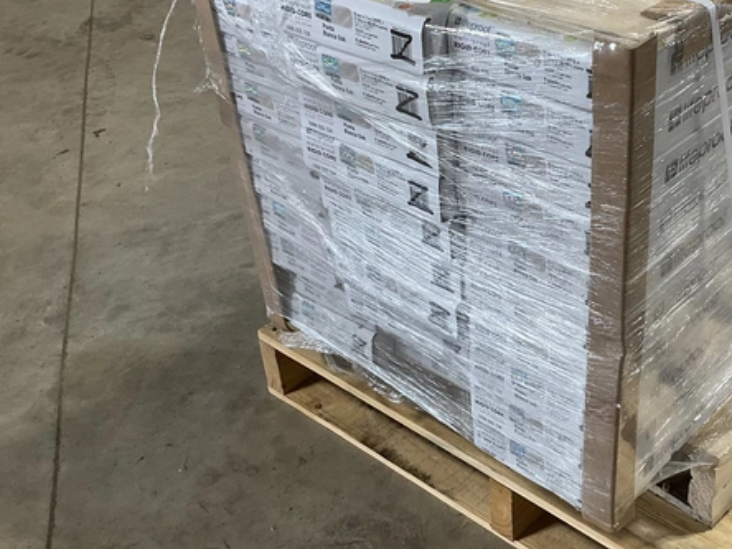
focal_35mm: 49
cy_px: 212
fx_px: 1036
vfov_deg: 29.6
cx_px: 605
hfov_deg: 37.3
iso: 50
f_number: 1.8
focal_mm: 3
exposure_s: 1/60
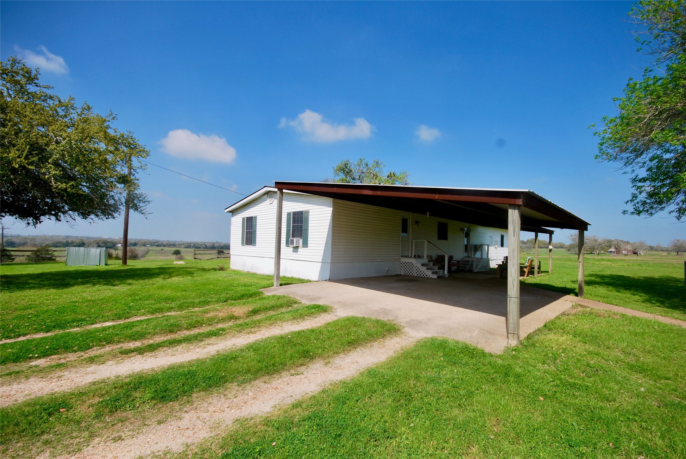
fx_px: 286
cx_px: 343
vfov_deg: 77.5
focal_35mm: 15
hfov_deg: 100.3
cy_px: 230
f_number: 9
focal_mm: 10
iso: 100
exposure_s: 1/320
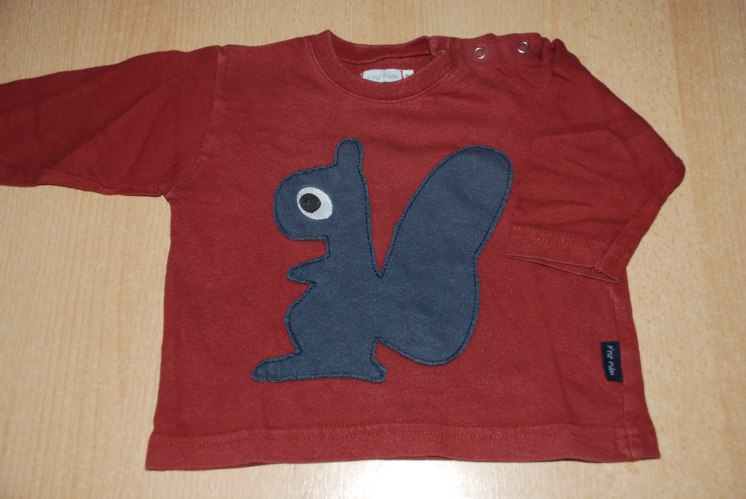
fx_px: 809
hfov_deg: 49.5
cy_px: 250
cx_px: 373
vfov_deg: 34.3
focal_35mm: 39
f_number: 4
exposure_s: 1/60
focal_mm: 26
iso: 200
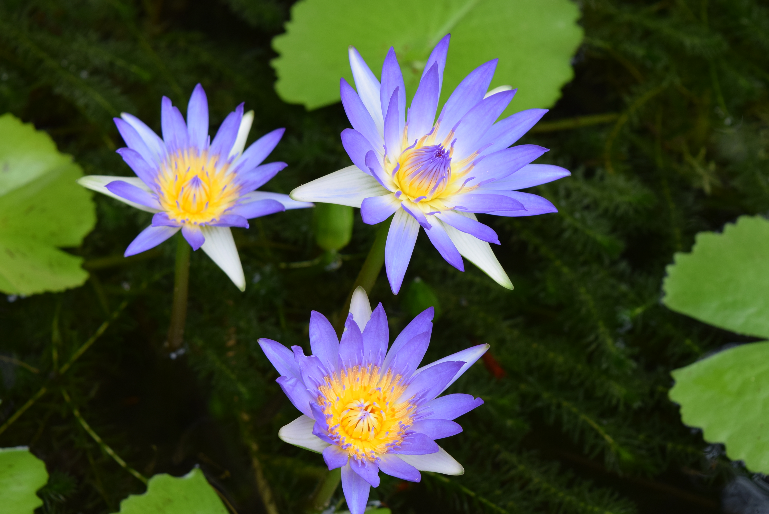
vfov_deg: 16.6
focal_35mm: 82
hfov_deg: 24.6
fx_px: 1764
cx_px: 384
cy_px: 257
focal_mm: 55
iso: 400
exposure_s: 1/200
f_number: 7.1
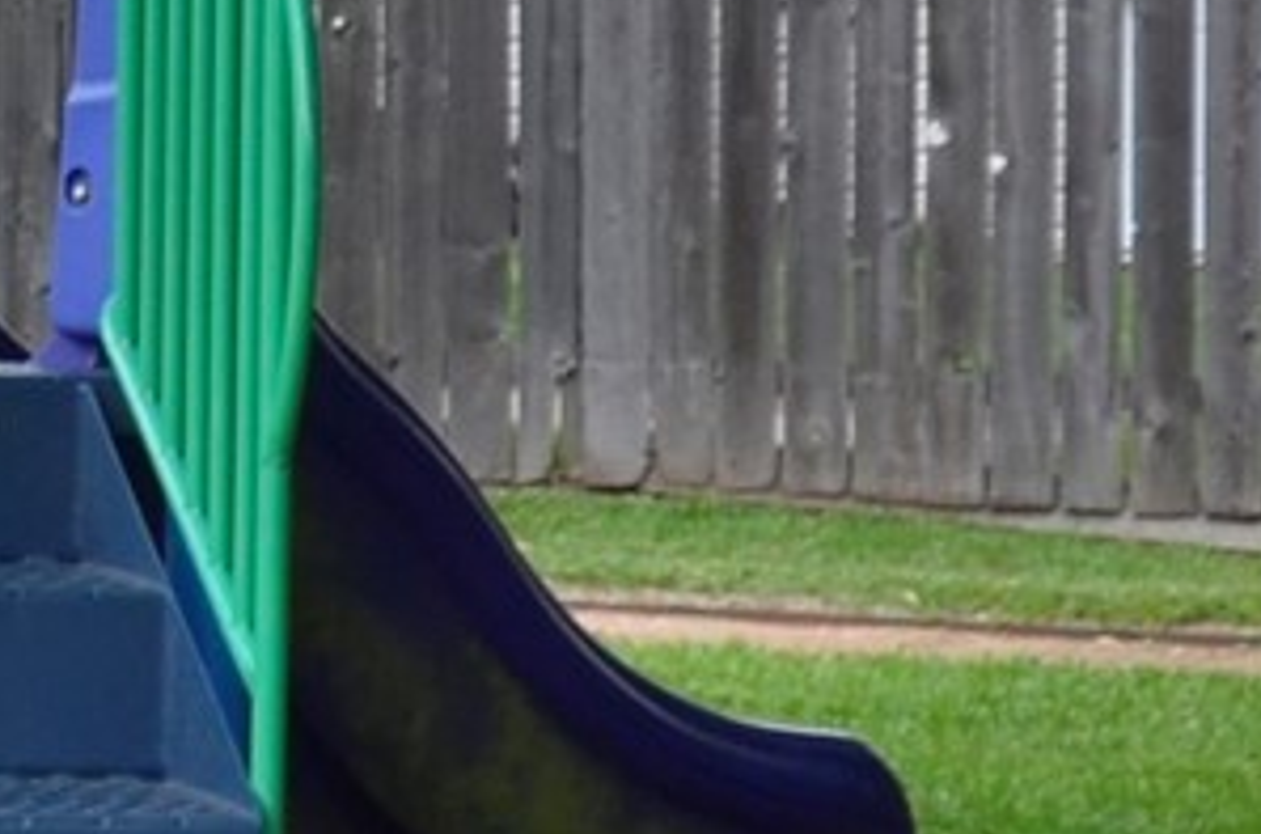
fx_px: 9956
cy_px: 6
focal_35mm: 285
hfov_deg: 6.4
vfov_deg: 4.8
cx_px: -3117
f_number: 7.1
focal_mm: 26
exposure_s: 1/200
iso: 200
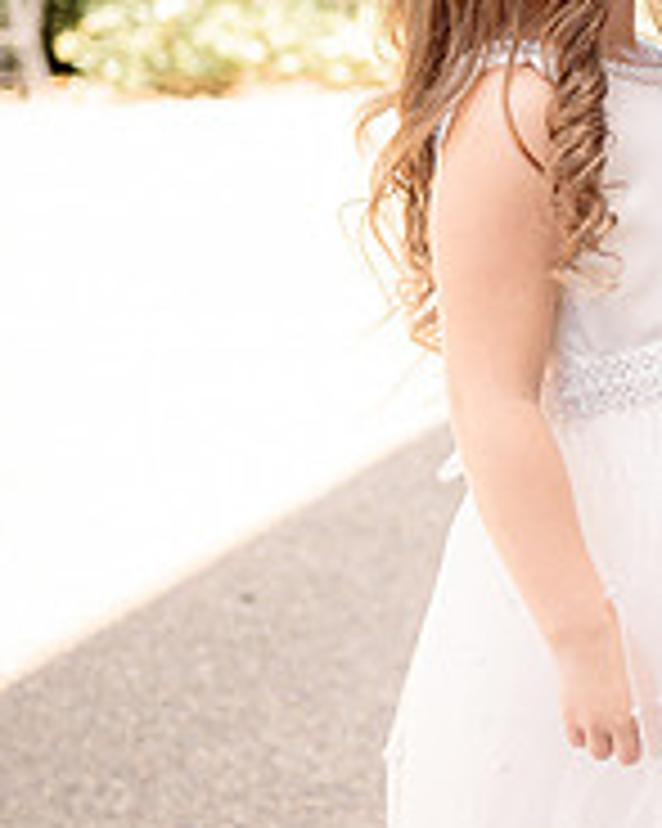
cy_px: 353
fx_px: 1740
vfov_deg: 26.8
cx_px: 1000
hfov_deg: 18.9
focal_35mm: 71
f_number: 2.2
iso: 125
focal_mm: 24
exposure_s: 1/500
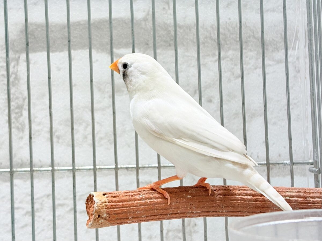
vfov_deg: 28.0
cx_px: 161
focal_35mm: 52
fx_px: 484
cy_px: 120
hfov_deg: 36.8
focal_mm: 5.96
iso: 50
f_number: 1.6
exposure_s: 1/100
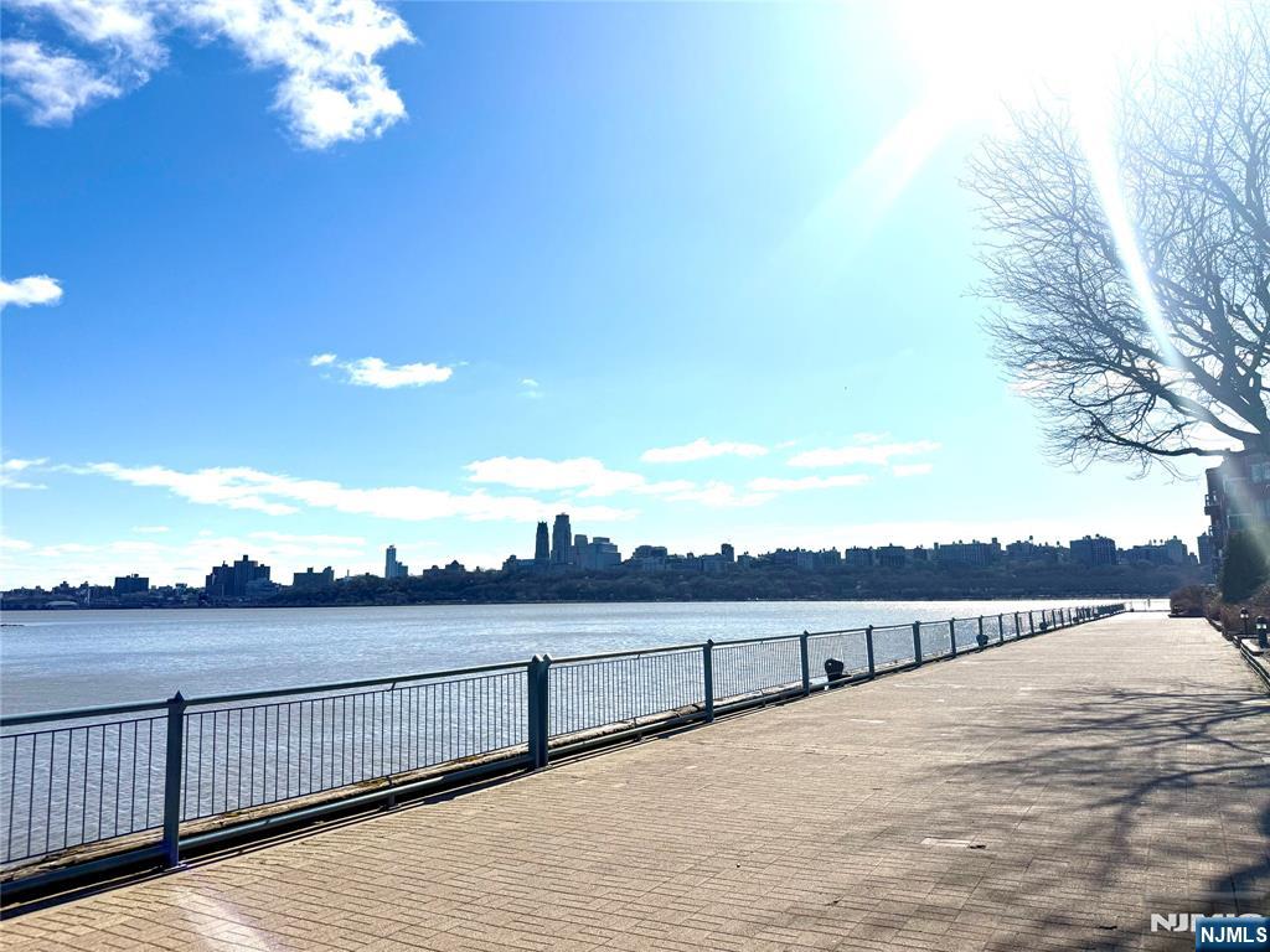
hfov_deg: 71.6
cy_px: 476
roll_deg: +0.6
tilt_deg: +8.0
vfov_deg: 56.8
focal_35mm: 24
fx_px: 881
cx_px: 635
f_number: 1.78
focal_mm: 6.76
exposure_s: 1/14286
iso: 64
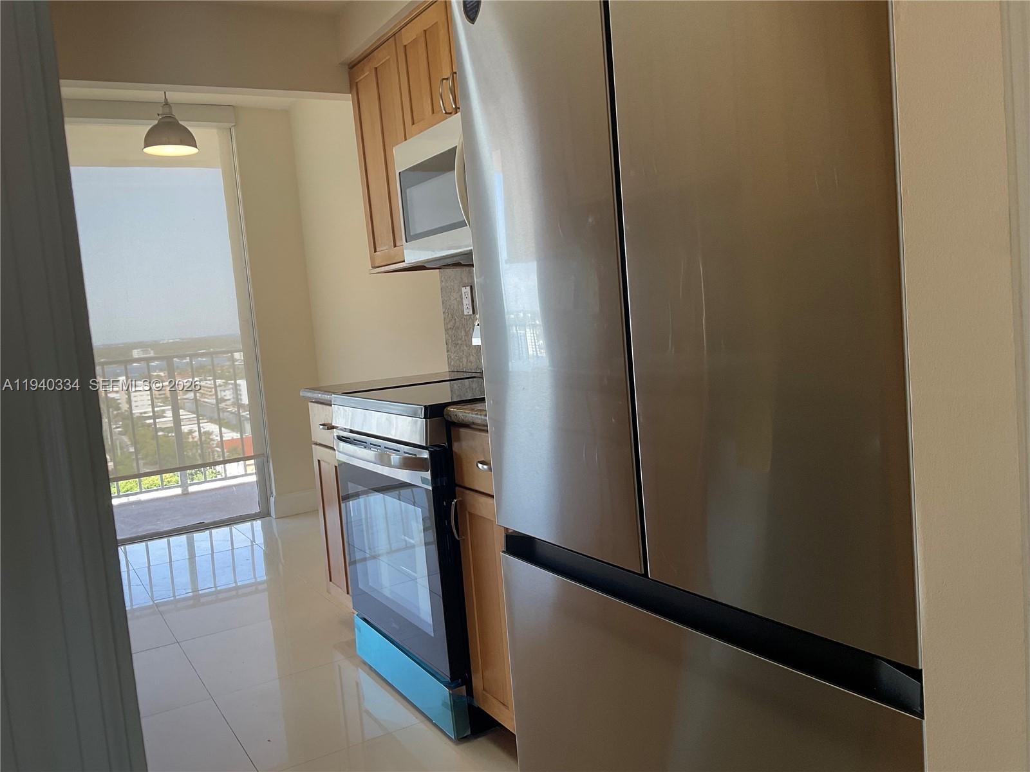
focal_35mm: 29
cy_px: 386
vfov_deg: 48.2
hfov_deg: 61.7
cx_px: 515
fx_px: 863
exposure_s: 1/120
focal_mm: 3
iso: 40
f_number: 1.8
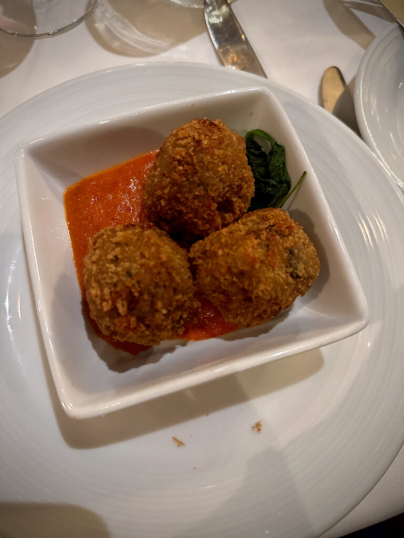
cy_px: 269
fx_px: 373
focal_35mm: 24
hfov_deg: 56.8
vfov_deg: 71.6
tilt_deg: -72.6
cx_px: 202
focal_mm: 6.86
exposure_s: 1/40
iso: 640
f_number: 1.78
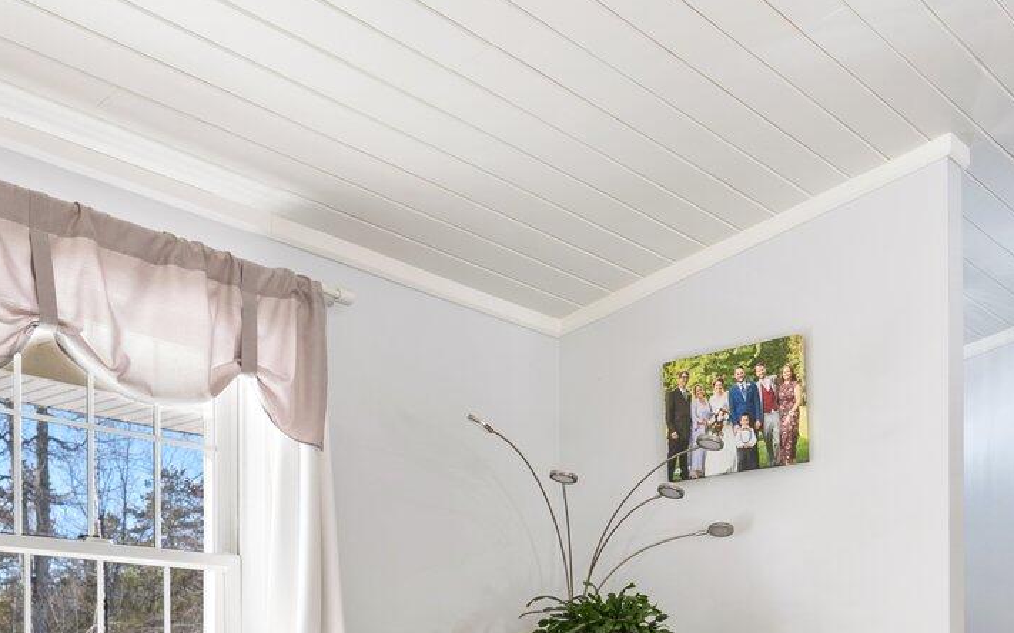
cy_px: 694
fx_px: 1299
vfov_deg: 25.4
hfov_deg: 42.7
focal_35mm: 47
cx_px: 495
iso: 50
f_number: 9
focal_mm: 16
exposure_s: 1.3
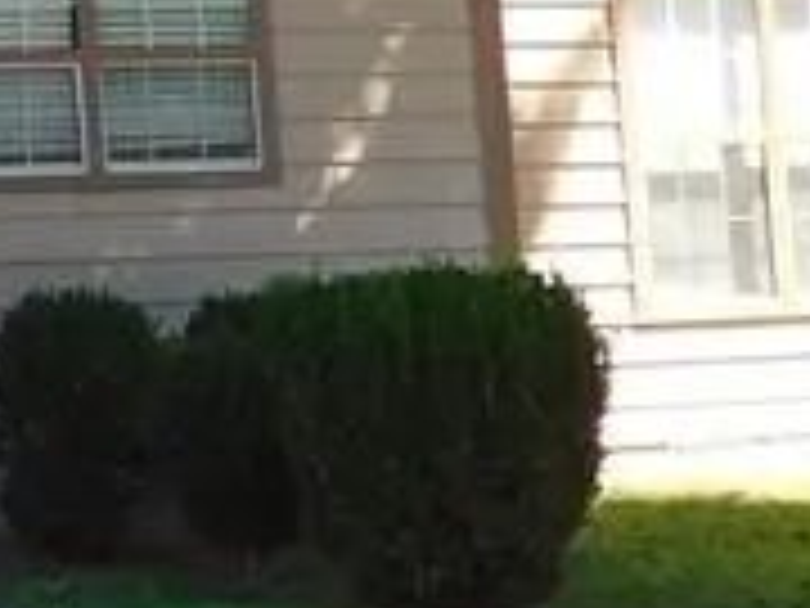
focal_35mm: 131
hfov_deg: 13.0
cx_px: -819
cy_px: 167
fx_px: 3065
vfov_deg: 11.3
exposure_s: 1/320
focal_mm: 4
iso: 125
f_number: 3
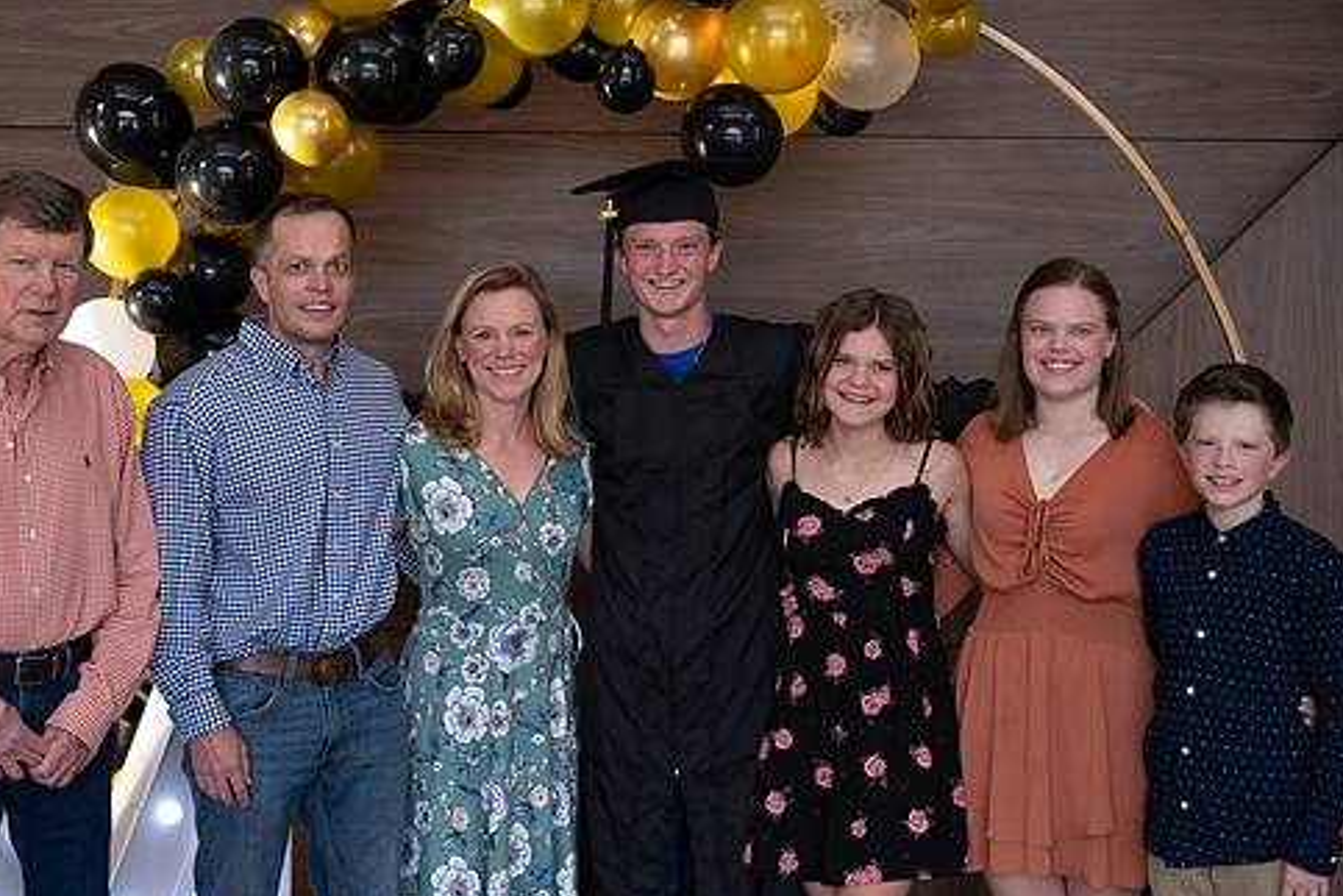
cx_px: 603
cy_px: 488
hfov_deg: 30.5
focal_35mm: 66
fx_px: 2462
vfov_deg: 20.6
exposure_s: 1/200
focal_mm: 55
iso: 1600
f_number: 4
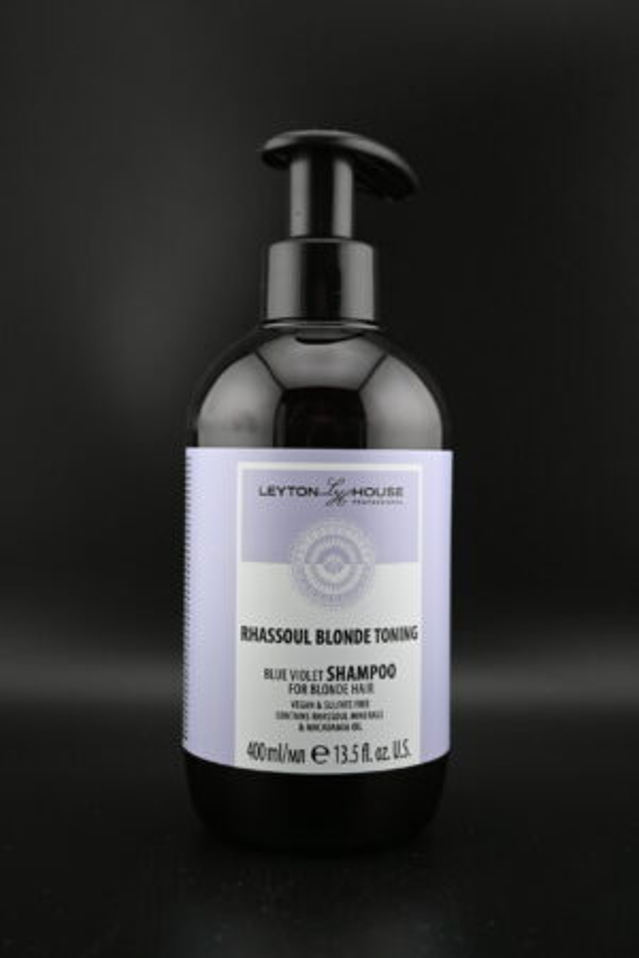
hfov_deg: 30.8
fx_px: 1158
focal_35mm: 44
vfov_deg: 45.0
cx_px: 320
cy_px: 479
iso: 100
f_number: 4.8
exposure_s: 1/60
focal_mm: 29
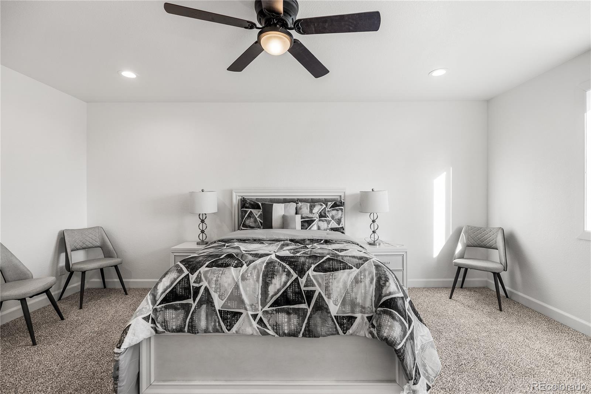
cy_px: 197
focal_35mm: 16
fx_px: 271
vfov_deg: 72.1
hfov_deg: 95.0
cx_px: 296
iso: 200
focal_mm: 16.5
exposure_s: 1/250
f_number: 8
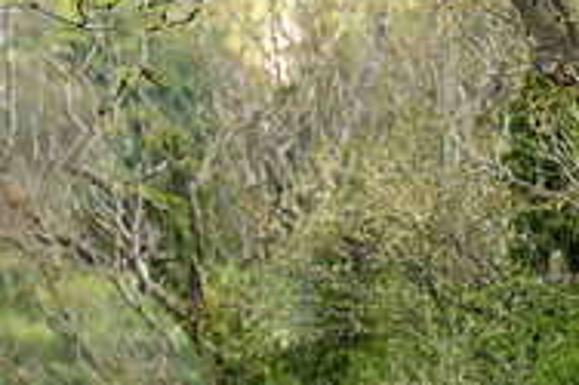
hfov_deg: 3.3
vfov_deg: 2.2
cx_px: -197
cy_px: 510
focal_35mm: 618
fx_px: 9931
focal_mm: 200
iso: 250
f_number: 3.5
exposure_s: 1/1000
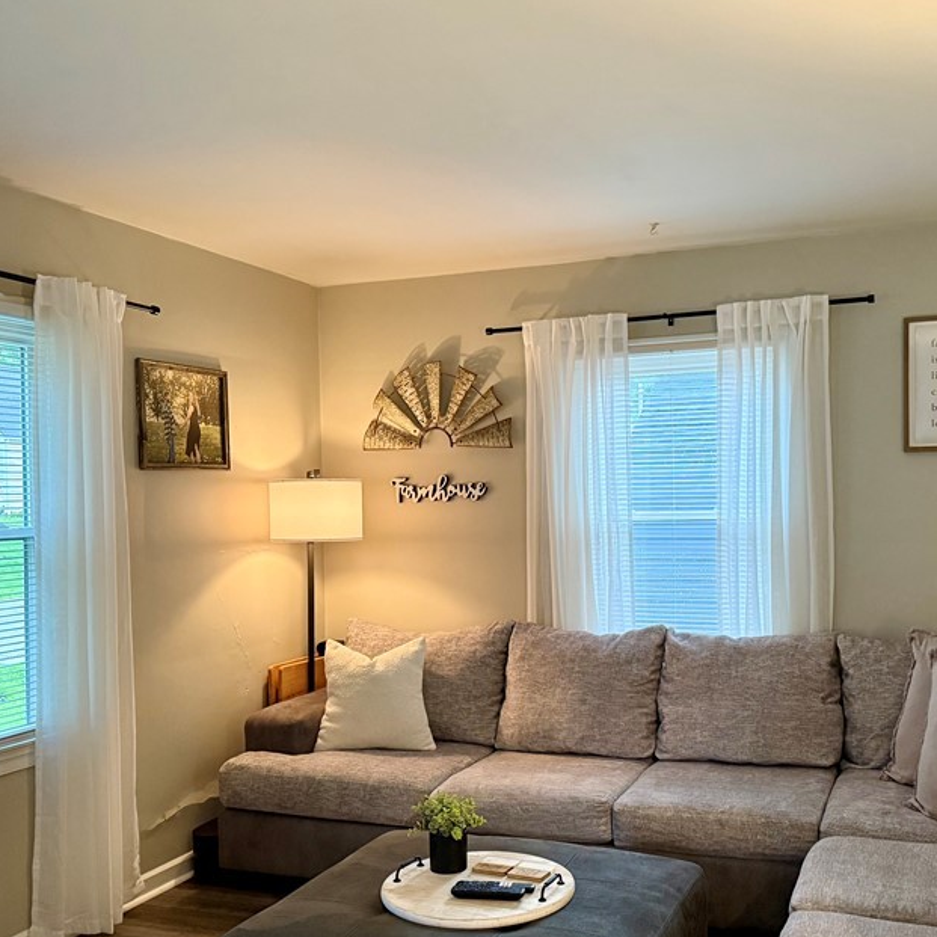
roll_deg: +0.8
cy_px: 516
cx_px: 527
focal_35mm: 35
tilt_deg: -0.9
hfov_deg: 47.1
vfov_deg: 47.2
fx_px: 1072
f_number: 1.78
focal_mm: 6.76
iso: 500
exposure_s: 1/60
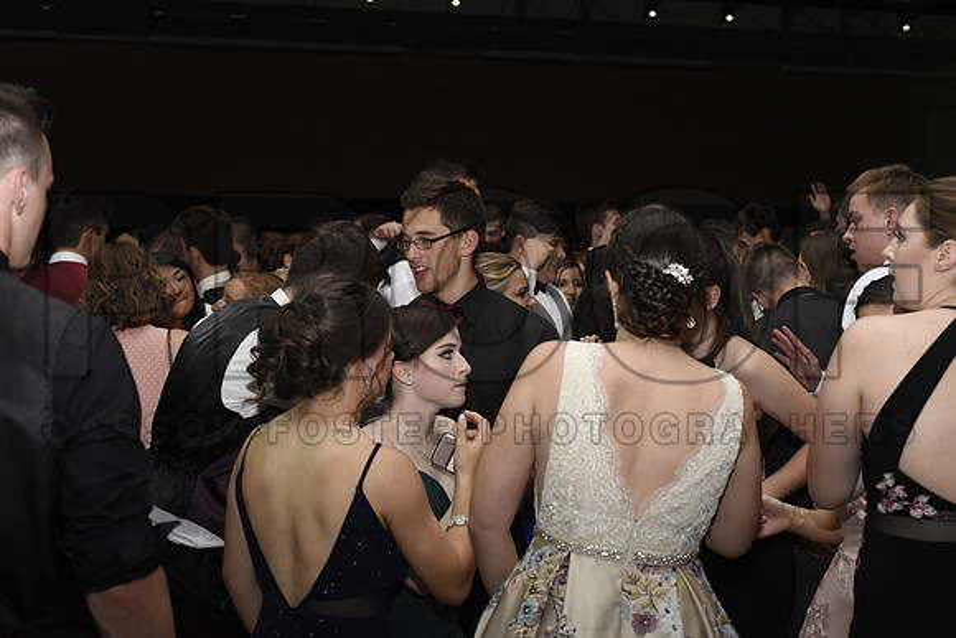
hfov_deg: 39.6
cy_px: 319
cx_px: 478
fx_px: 1328
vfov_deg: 27.0
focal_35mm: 50
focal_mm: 50
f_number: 5
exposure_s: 1/200
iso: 2500
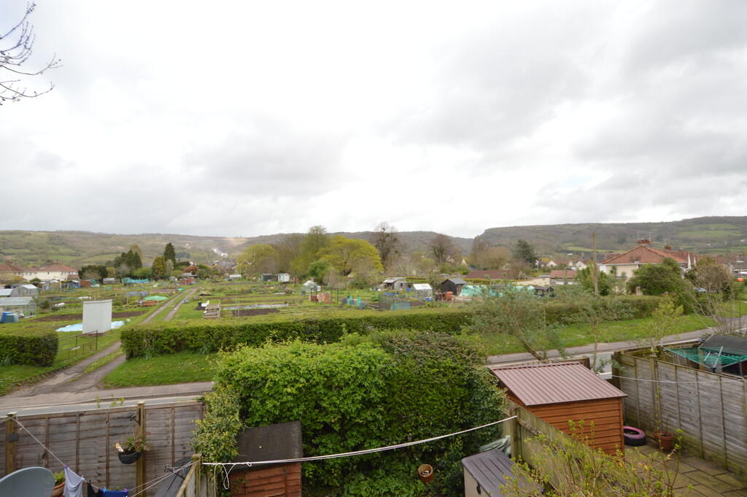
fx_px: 373
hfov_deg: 90.0
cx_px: 374
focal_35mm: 18
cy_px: 248
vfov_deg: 67.3
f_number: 5
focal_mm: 12
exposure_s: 1/200
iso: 100
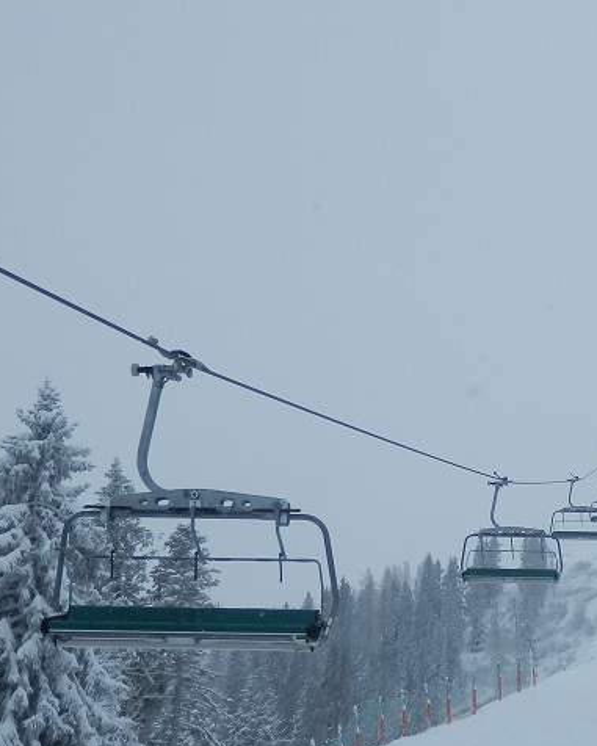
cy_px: 539
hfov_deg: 17.9
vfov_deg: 22.6
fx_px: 1855
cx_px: 591
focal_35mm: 84
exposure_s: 1/640
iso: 80
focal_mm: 7.3
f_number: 3.7
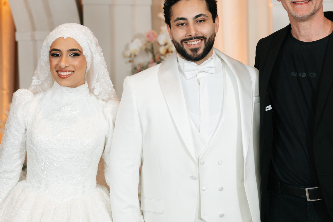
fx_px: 1064
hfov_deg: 17.8
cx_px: 186
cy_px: 123
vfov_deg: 11.9
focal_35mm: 115
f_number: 2.5
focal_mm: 63
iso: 160
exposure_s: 1/160
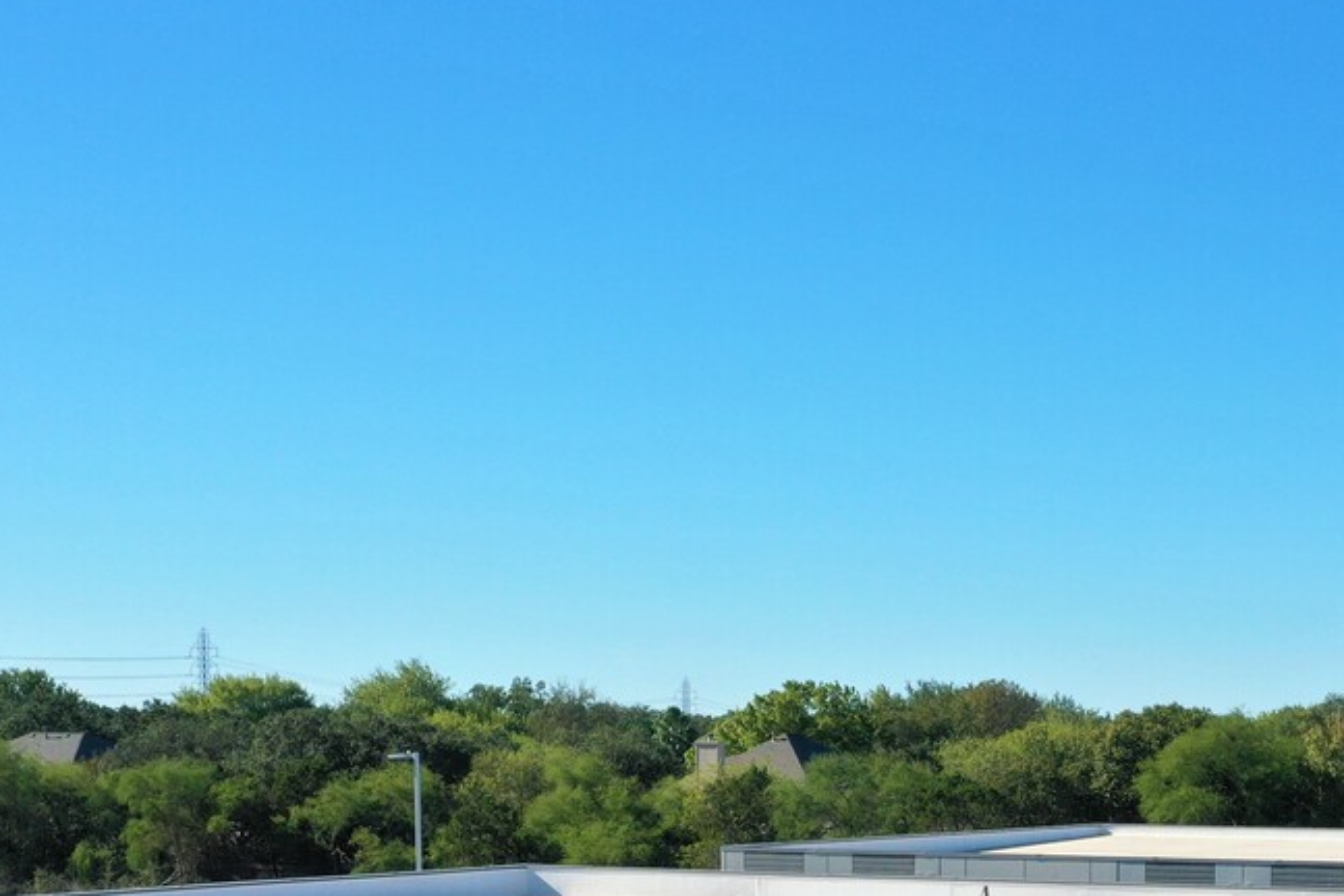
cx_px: 1068
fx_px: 2613
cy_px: 1029
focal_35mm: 70
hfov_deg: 28.3
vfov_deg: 18.6
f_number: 5.6
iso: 100
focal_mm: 10.26
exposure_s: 1/500
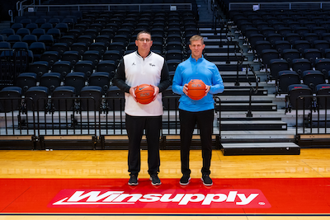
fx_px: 401
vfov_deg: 30.6
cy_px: 90
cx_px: 165
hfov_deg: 44.7
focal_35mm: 44
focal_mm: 32
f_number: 5
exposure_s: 1/250
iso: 2000
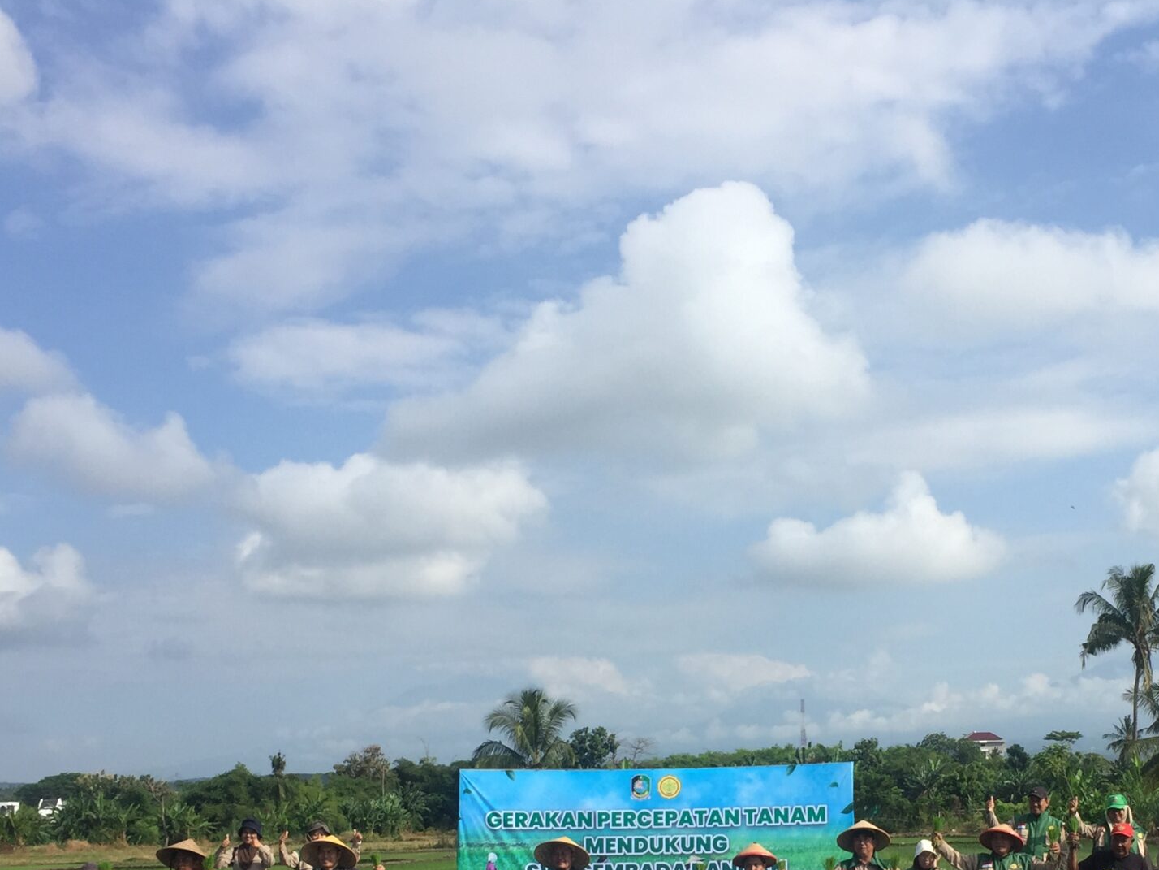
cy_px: 761
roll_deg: +0.3
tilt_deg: +1.4
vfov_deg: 27.2
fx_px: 1741
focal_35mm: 52
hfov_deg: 36.5
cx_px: 766
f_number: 2.2
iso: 32
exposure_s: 1/2083
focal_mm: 4.15
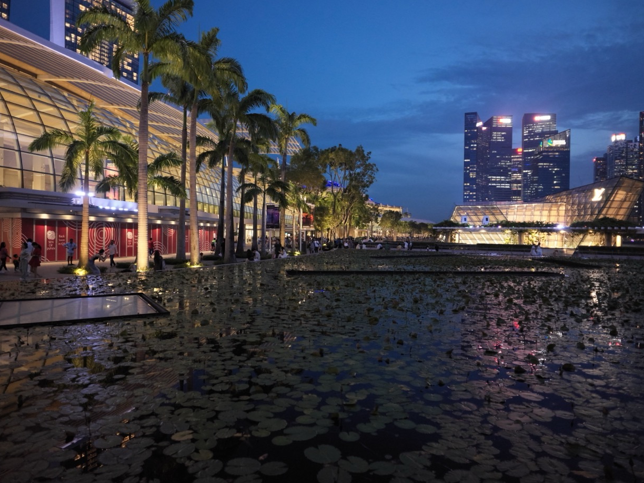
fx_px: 428
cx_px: 317
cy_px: 236
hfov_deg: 73.9
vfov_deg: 58.9
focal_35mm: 23
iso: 6400
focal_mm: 28
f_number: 4
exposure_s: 1/30
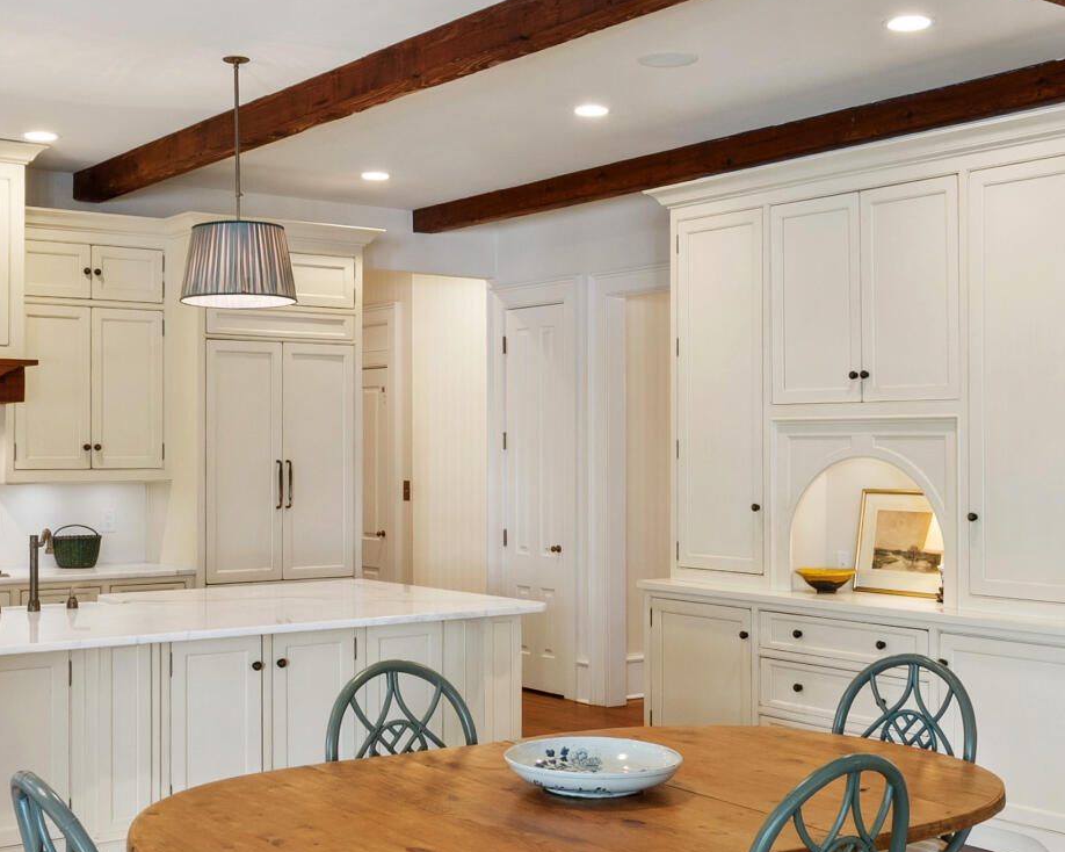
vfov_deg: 32.7
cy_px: 439
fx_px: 1450
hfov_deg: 40.3
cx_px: 531
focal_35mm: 46
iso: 100
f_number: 8
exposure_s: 1/1.25
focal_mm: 10
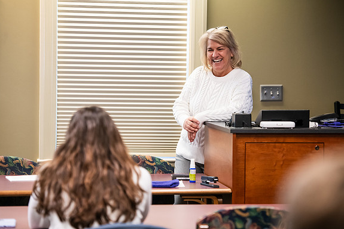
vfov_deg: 11.3
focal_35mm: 121
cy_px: 114
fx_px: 1157
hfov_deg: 16.9
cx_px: 172
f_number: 3.5
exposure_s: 1/100
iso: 1600
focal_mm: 120
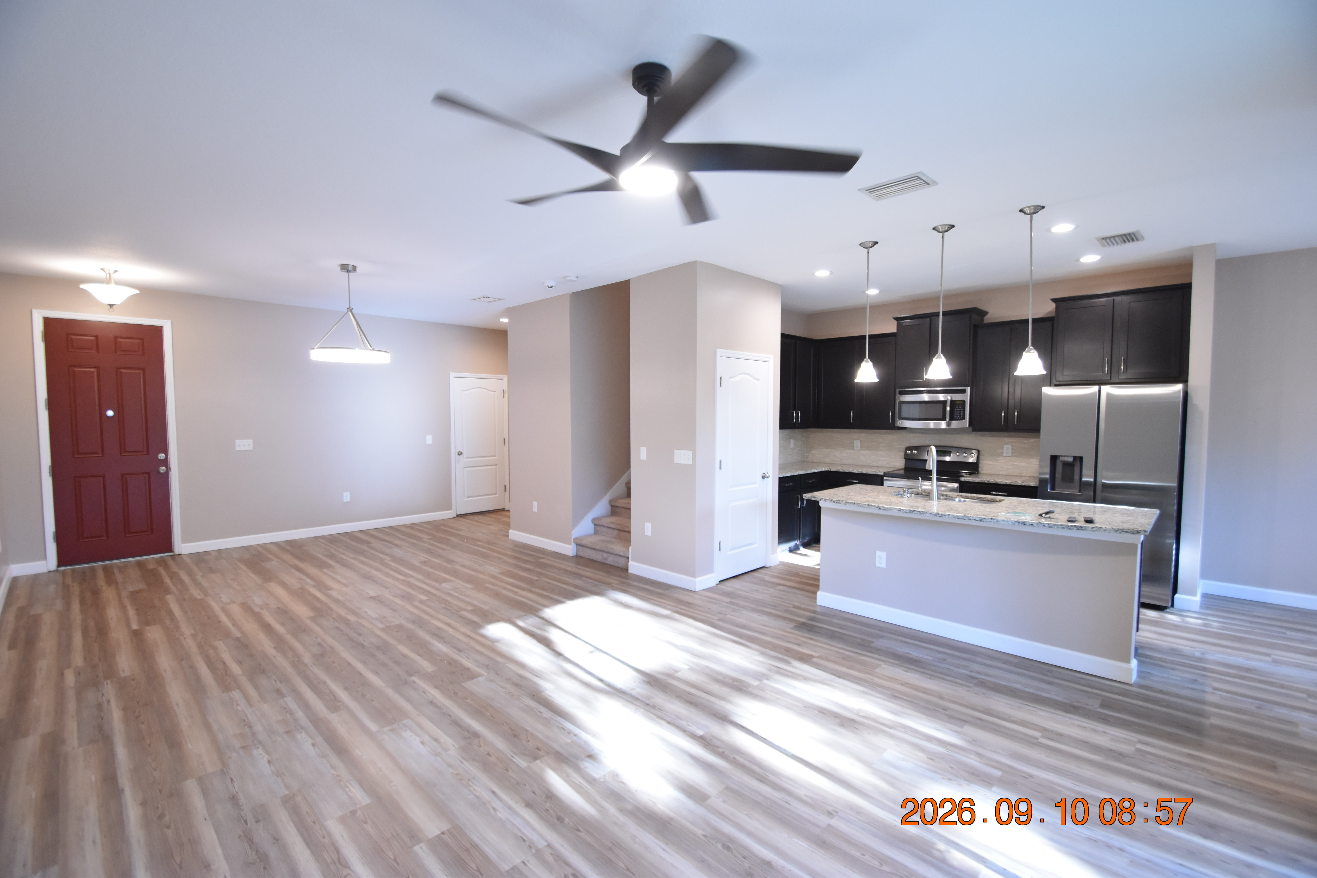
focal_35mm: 15
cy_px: 439
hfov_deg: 100.4
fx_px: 549
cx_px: 658
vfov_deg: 77.3
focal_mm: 10
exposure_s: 1/60
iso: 1400
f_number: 3.5
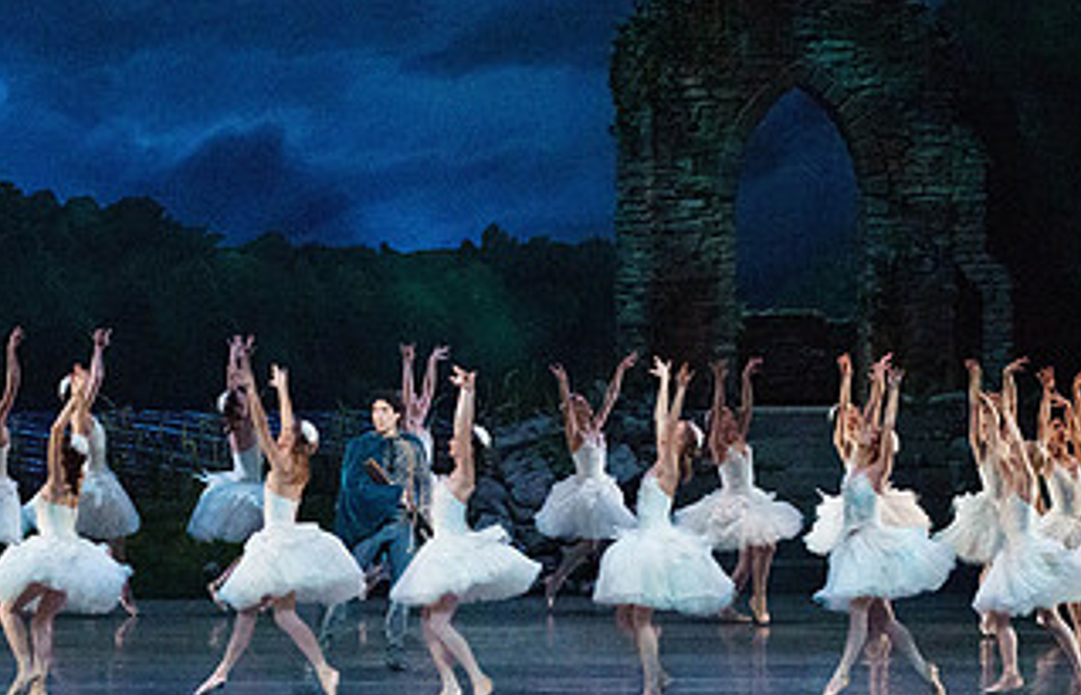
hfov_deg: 10.5
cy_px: 148
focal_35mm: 199
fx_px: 5910
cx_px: 567
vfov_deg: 6.7
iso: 8000
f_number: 5.6
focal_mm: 100
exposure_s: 1/250
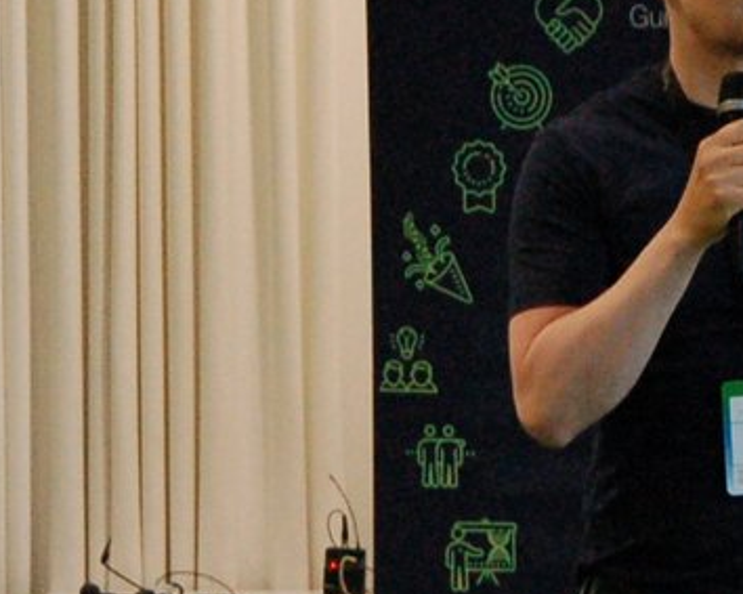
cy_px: 239
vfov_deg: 4.3
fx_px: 7863
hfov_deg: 5.3
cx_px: 1387
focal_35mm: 358
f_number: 4
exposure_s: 1/125
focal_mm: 45
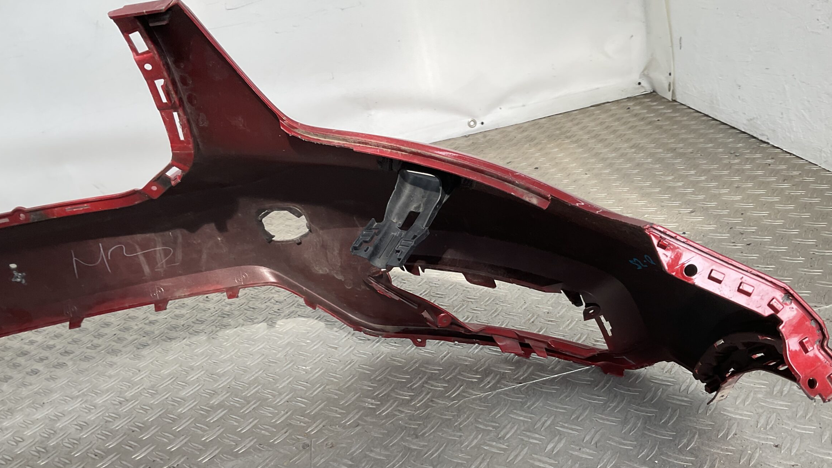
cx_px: 448
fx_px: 772
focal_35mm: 35
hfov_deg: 56.6
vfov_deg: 33.5
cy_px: 299
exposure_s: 1/180
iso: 16
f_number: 1.8
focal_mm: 3
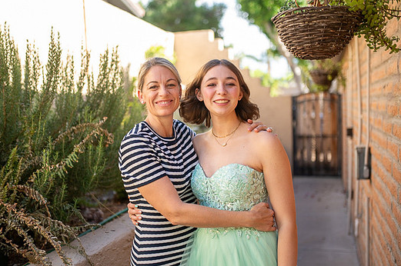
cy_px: 139
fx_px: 434
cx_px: 185
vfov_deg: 34.1
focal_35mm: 39
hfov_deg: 49.6
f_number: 1.4
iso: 400
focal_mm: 35
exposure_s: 1/2500
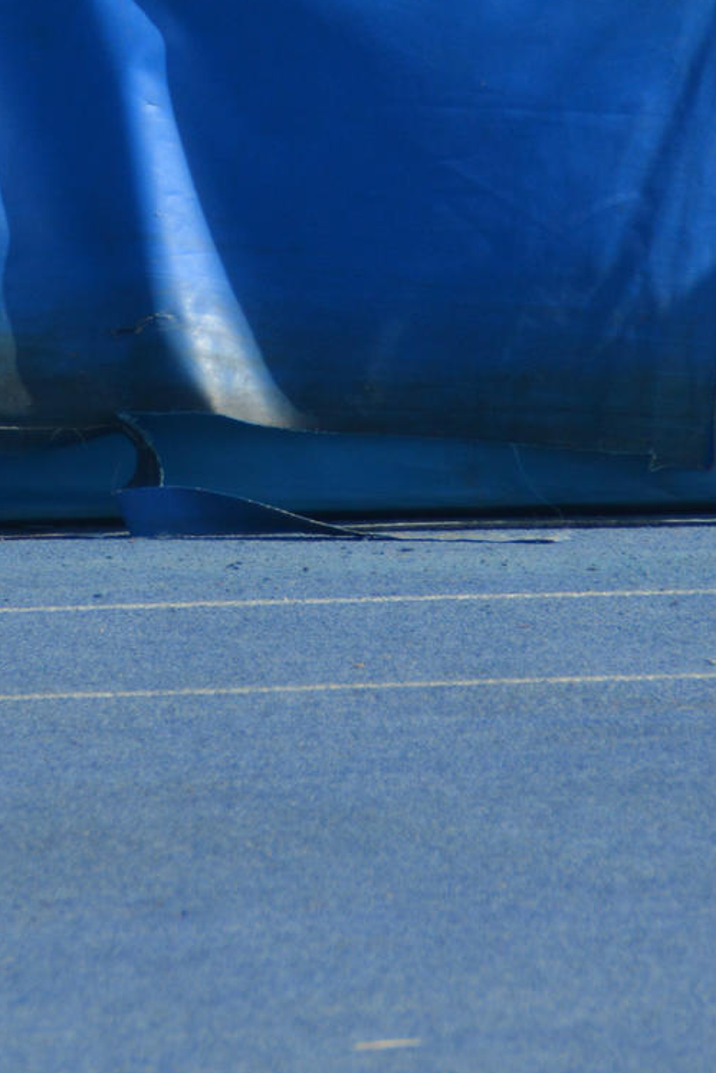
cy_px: -147
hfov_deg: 1.7
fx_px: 24521
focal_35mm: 822
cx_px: -104
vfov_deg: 2.5
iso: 400
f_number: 6.3
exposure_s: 1/1600
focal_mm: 200
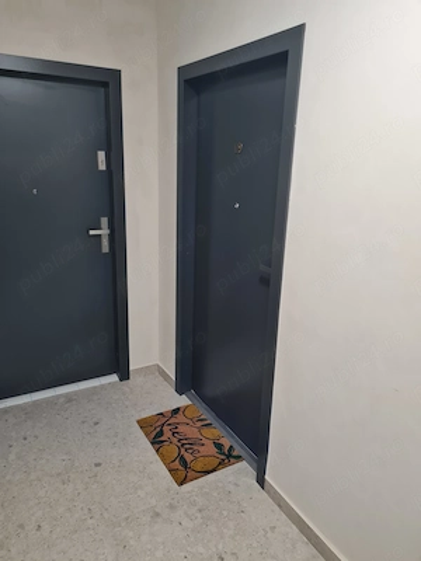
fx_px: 422
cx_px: 210
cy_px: 280
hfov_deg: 53.1
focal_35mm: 26
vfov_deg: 67.3
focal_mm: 5.4
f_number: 1.8
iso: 250
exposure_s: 1/50
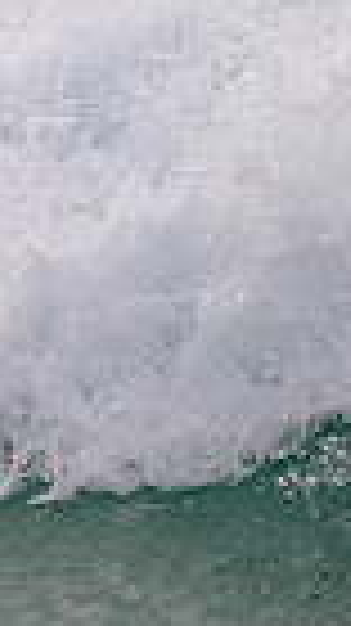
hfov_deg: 0.3
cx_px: -792
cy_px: 61
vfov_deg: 0.6
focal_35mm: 3494
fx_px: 57917
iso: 1800
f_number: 13
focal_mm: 800
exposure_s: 1/2000
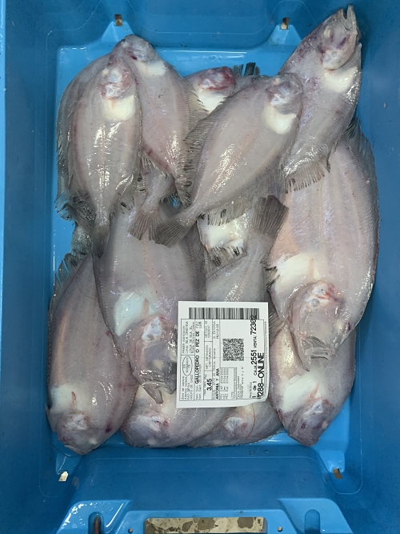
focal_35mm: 26
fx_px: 401
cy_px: 267
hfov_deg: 53.0
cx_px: 200
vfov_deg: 67.3
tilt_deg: -88.0
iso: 160
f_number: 1.8
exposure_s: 1/50
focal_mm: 4.25
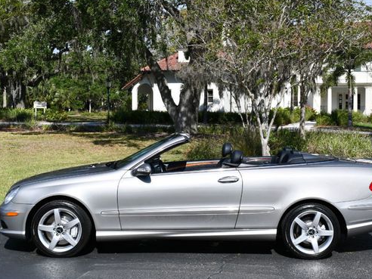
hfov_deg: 32.2
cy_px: 129
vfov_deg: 24.4
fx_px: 645
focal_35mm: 60
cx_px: 199
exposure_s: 1/320
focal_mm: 32
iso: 100
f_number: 9
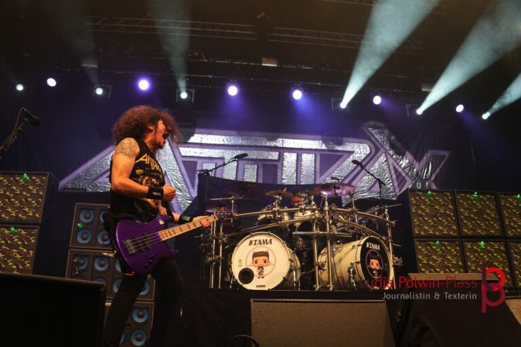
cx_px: 260
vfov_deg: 45.7
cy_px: 174
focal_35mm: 28
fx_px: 412
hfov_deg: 64.6
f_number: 3.5
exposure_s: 1/160
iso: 2000
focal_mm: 19
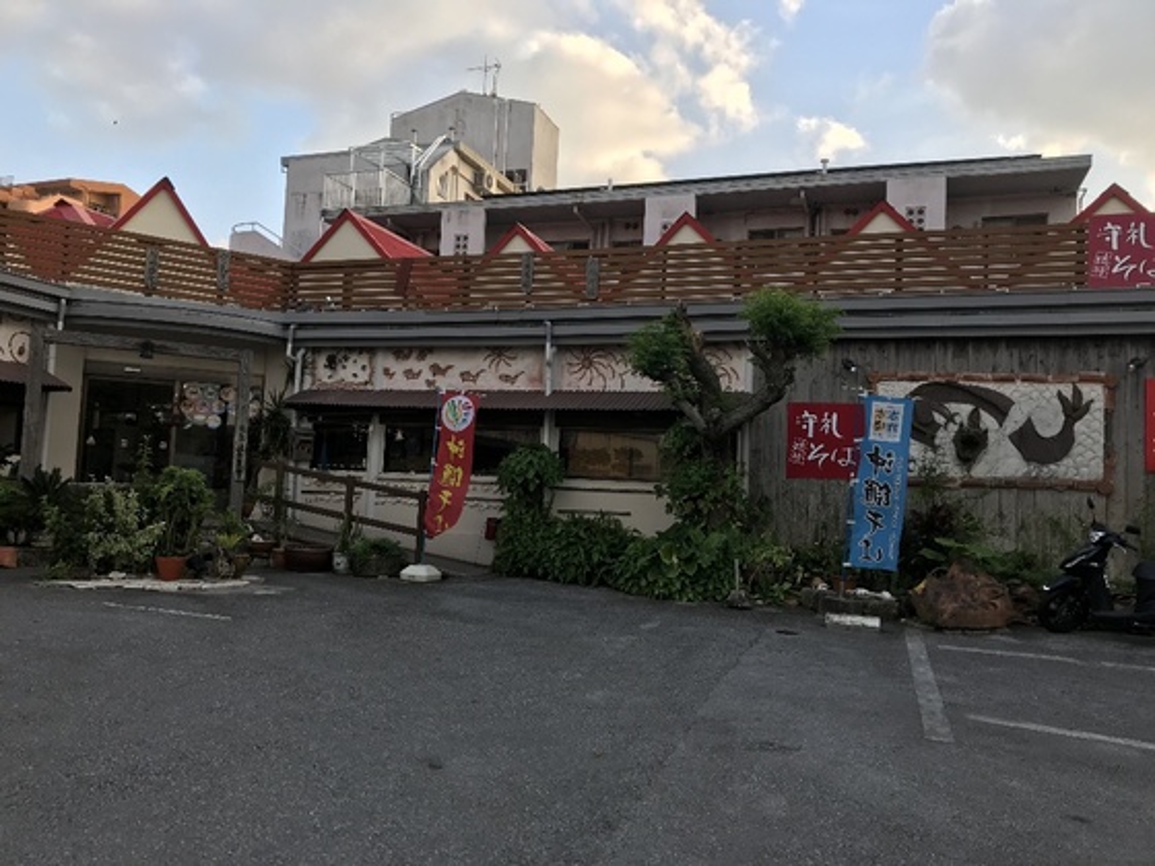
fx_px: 934
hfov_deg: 63.4
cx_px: 578
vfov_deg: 49.7
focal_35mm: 28
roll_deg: -1.7
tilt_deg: +5.6
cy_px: 433
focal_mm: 3.99
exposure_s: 1/451
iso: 20
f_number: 1.8
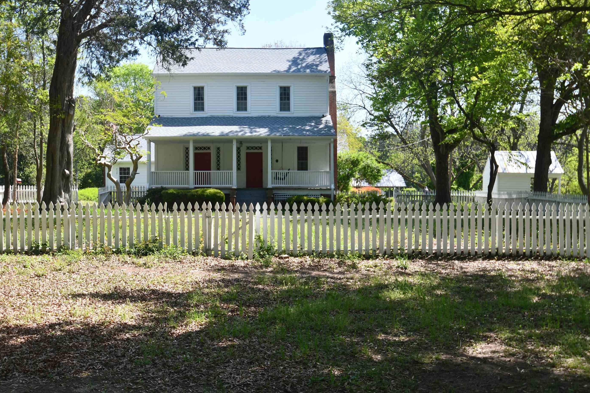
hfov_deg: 48.4
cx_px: 265
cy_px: 202
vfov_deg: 33.4
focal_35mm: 40
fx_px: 655
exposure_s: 1/250
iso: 200
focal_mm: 24
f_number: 8
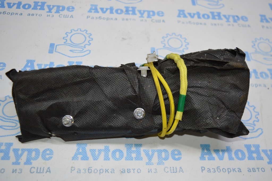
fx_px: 283
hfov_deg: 51.3
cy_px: 90
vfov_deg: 35.4
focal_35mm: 38
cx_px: 136
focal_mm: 25
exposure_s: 1/100
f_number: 4
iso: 400
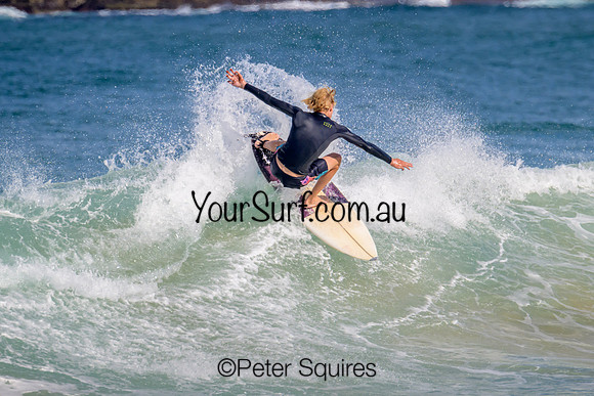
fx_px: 13374
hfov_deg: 2.5
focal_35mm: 810
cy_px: 141
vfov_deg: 1.7
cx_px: 332
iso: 640
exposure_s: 1/2000
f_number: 11
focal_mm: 630
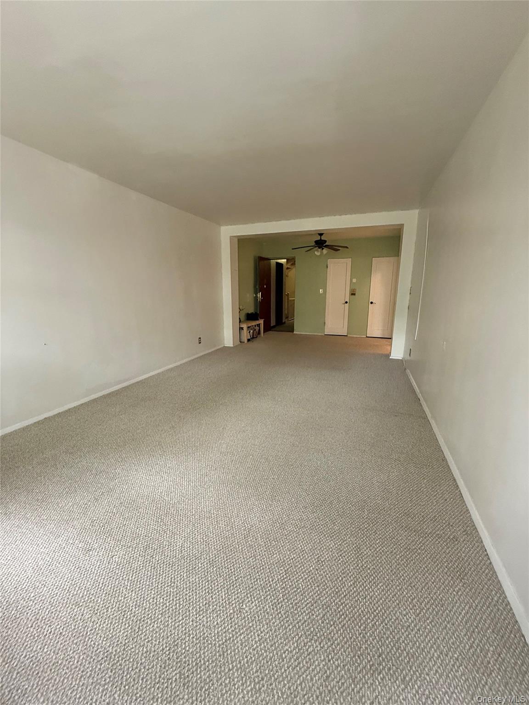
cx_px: 264
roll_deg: -0.8
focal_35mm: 14
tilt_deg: -11.5
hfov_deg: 85.7
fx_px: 285
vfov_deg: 102.1
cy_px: 352
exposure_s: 1/60
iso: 400
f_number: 2.2
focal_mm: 2.22
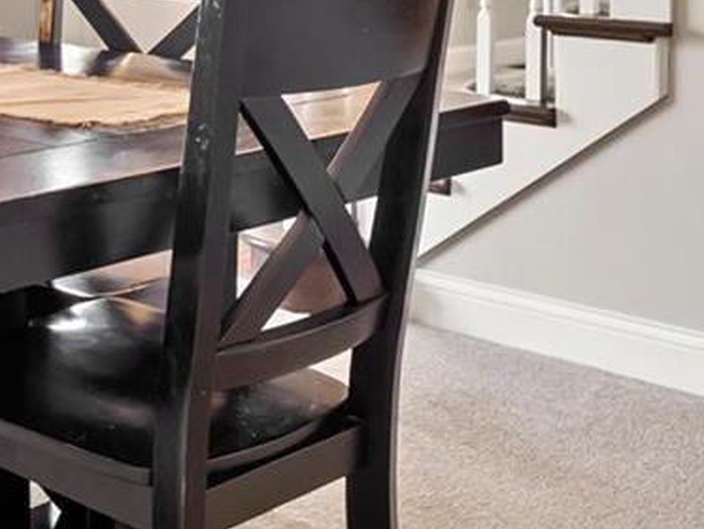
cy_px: -74
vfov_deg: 21.0
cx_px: -247
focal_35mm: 66
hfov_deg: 24.9
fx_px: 1343
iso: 400
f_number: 6.3
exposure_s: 1/5
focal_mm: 8
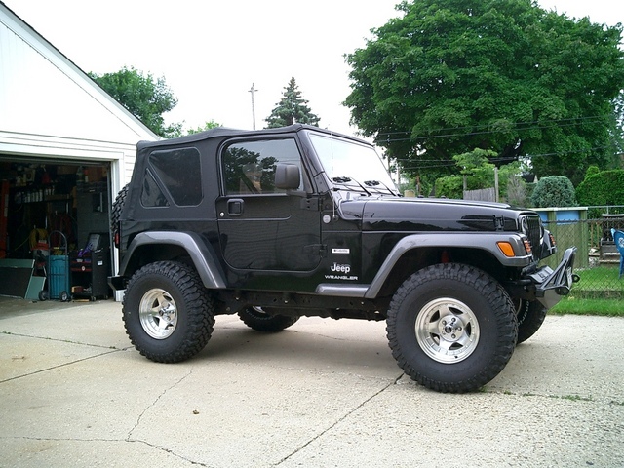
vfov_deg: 40.7
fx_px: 631
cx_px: 312
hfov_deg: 52.6
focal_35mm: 35
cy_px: 234
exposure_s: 1/60
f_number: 4.2
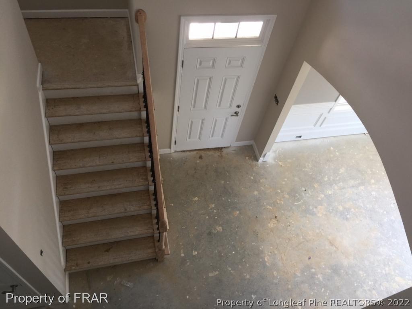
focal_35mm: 29
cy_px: 154
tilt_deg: -54.8
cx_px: 206
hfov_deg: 61.7
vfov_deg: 48.2
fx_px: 345
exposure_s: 1/40
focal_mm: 4.15
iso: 32
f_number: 2.2
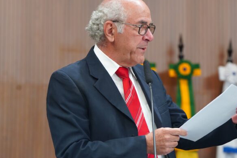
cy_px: 69
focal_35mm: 198
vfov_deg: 6.9
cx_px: 149
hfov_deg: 10.4
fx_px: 1303
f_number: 5
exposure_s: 1/200
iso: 3200
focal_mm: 150
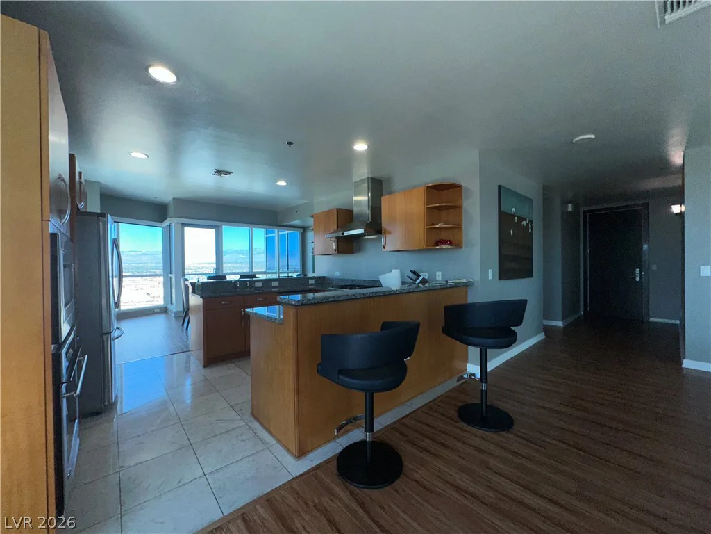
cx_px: 356
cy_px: 267
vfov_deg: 85.7
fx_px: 288
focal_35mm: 14
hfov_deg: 102.1
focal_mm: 2.22
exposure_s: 1/205
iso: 32
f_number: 2.2
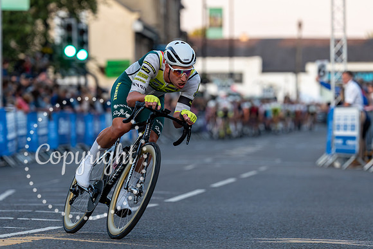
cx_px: 169
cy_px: 129
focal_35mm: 262
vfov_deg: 5.2
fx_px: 2716
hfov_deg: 7.9
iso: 1000
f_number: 3.2
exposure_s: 1/800
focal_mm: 162
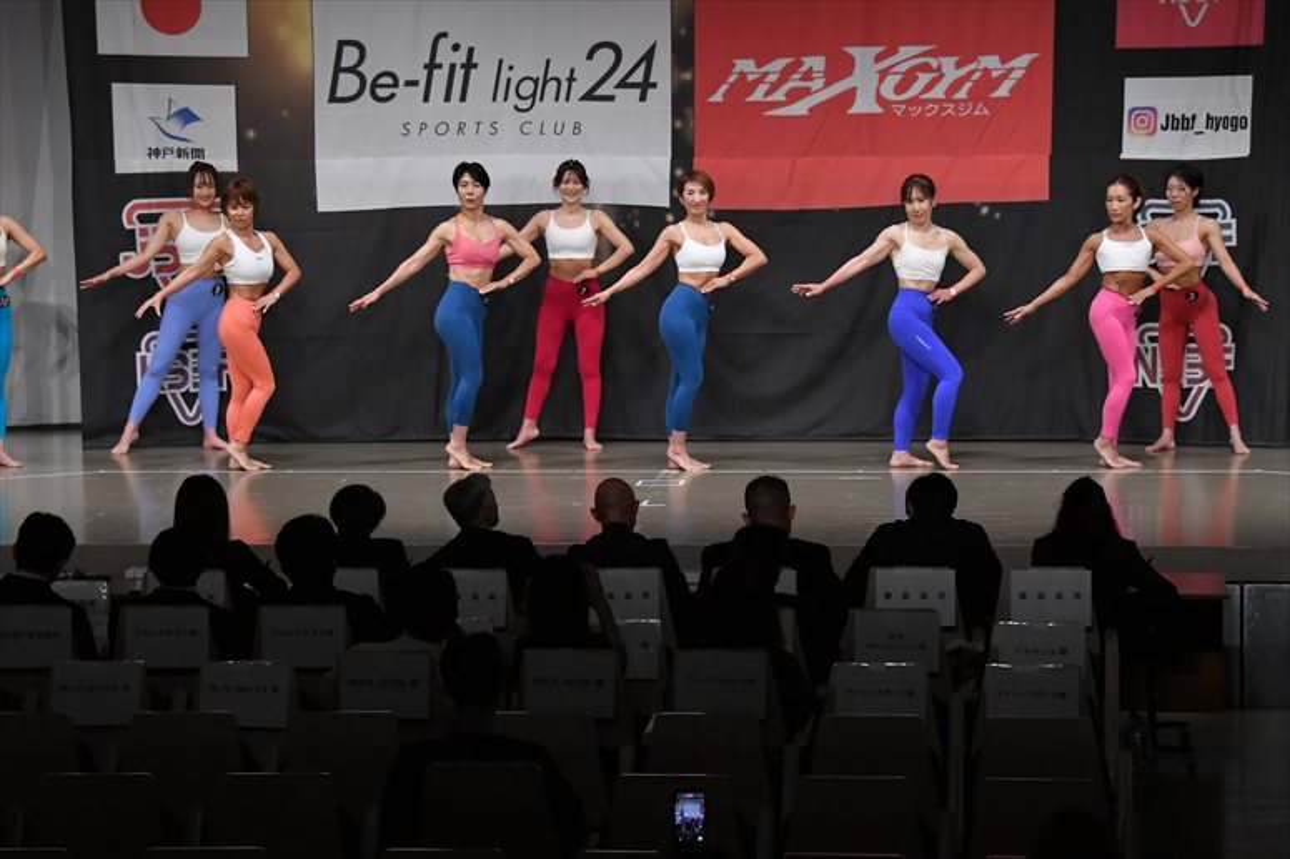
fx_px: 3331
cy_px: 430
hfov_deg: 21.9
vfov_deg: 14.7
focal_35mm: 93
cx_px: 645
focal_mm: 62
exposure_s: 1/400
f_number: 5.6
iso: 3200
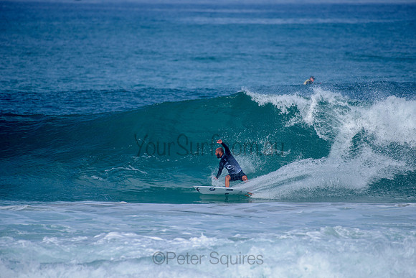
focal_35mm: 546
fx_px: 6311
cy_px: 132
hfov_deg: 3.8
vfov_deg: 2.5
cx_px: 219
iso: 140
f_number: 5.6
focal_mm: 500
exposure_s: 1/2000
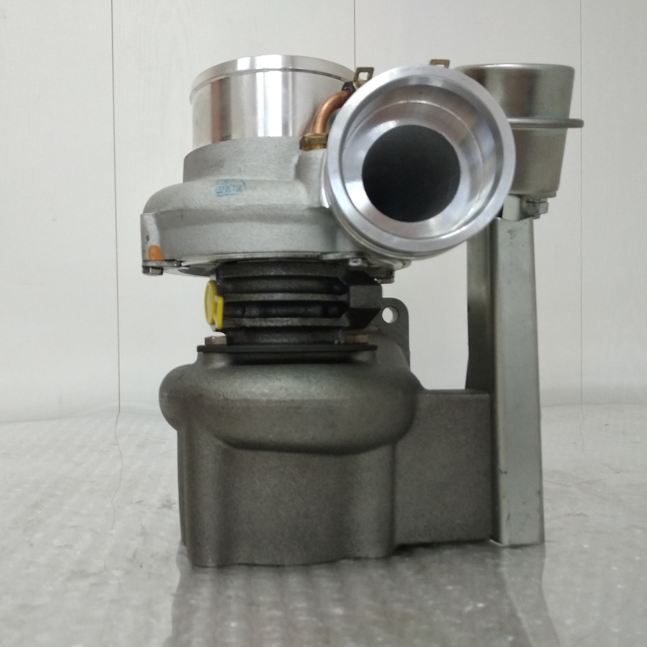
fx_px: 656
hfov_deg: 52.4
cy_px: 324
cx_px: 279
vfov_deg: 52.5
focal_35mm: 31
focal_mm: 3.81
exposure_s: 1/33
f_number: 2.2
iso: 400
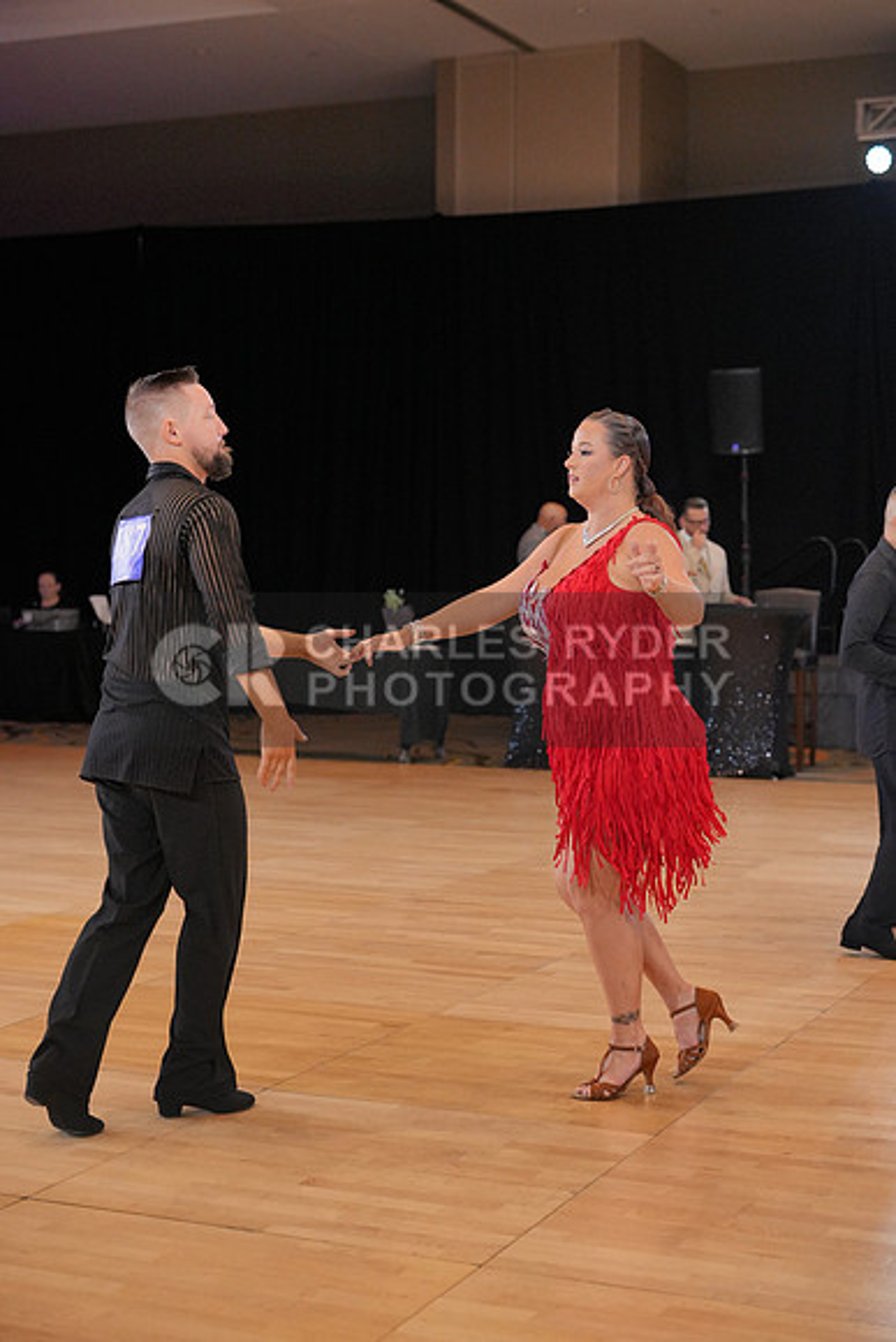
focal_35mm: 57
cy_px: 671
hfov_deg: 23.8
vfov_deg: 35.0
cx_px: 448
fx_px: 2127
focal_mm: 57
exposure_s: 1/500
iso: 2500
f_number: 3.2
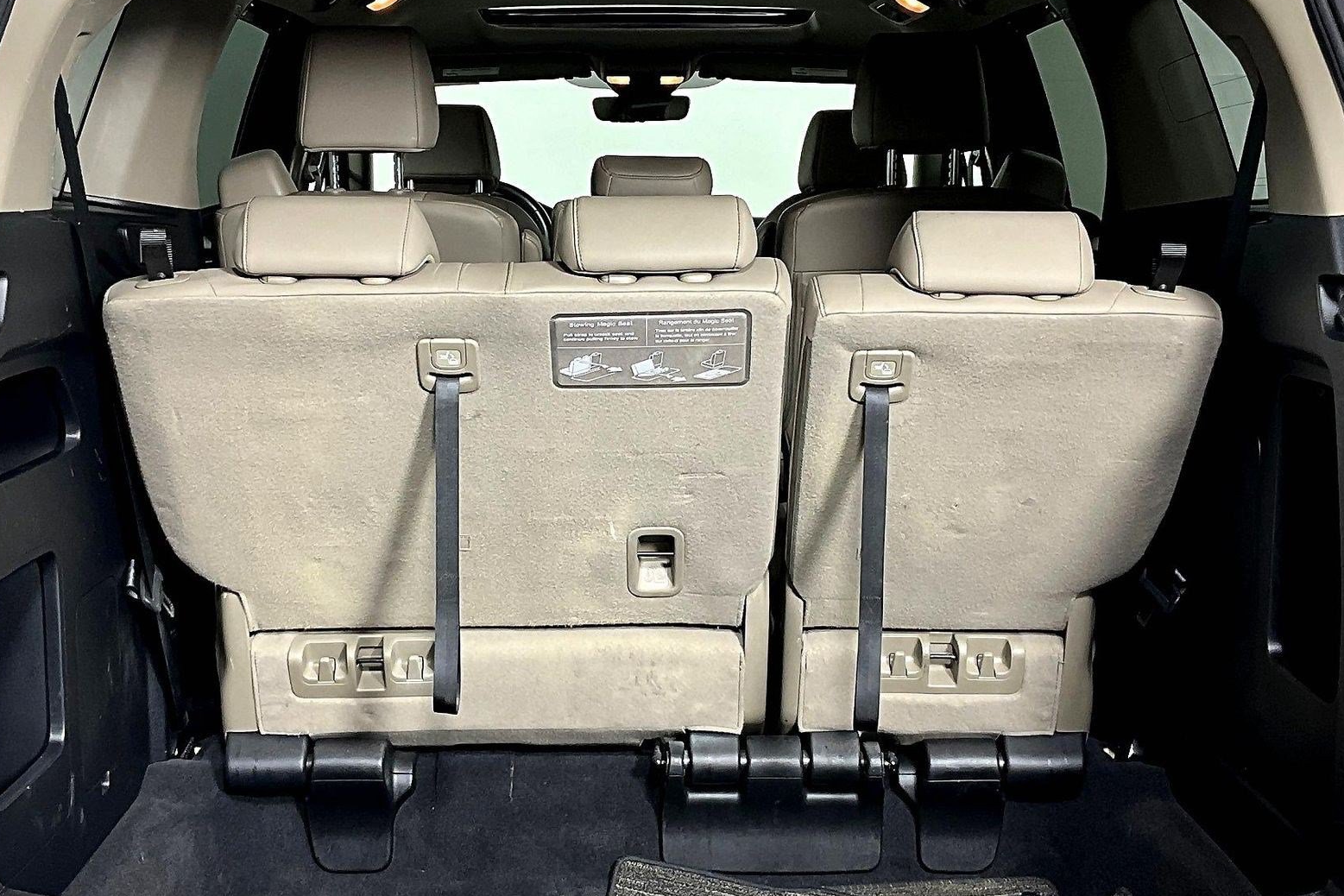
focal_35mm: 31
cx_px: 683
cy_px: 464
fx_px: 1157
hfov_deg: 60.3
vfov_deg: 42.3
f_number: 1.8
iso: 64
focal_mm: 3
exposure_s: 1/84
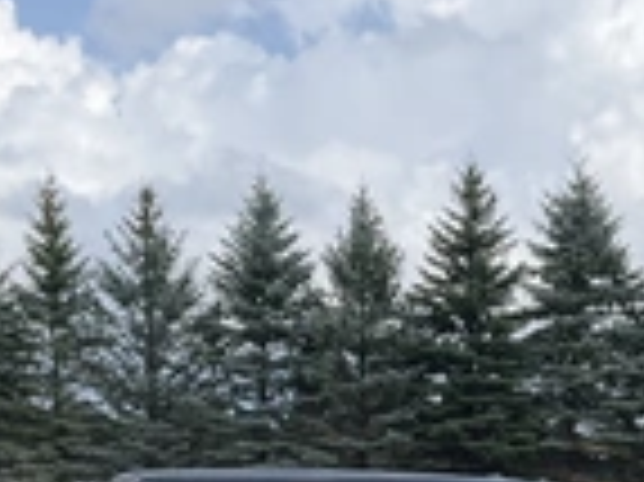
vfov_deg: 16.9
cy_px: 667
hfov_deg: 24.1
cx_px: 360
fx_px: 1506
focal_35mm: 81
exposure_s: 1/1015
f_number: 1.8
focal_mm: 3
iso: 25
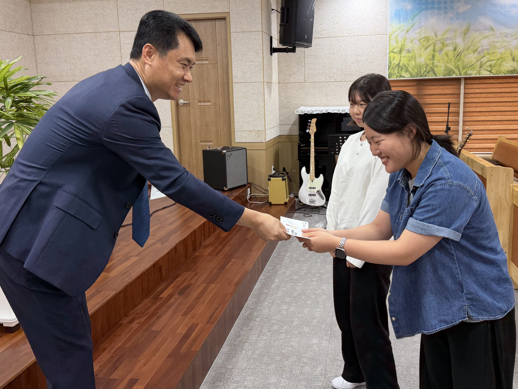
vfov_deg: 42.9
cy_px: 171
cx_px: 277
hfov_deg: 55.3
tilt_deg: -8.8
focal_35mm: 33
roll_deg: +1.4
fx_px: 494
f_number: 1.78
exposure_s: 1/60
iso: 100
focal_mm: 6.76
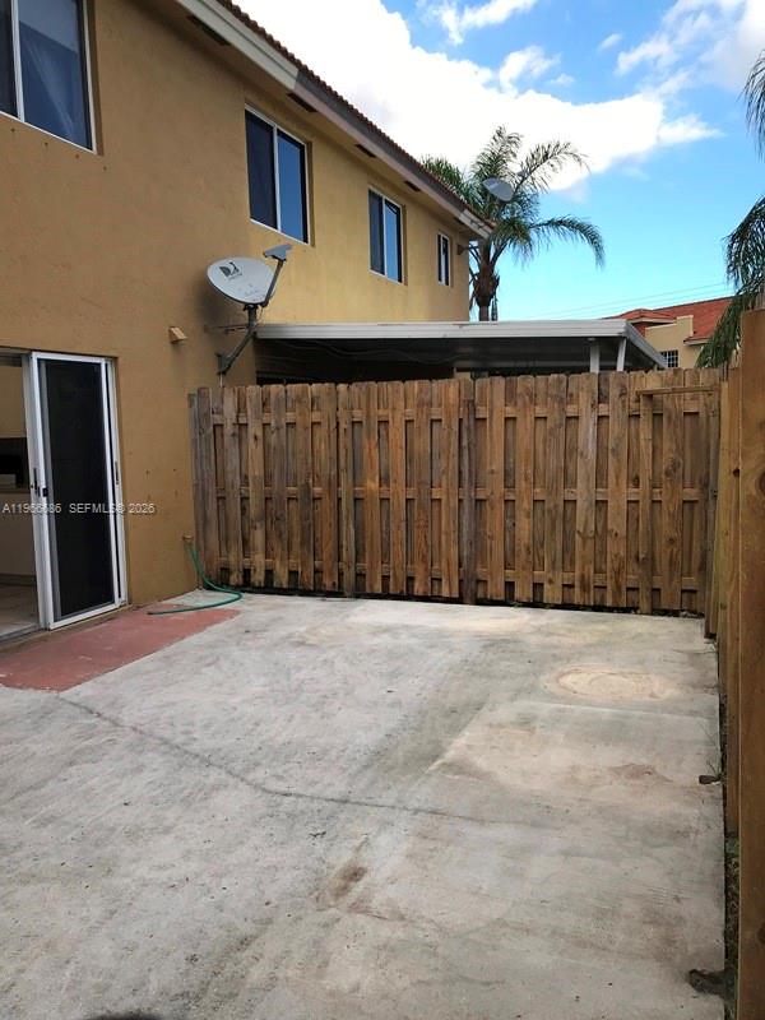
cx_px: 382
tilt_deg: -6.1
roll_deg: +2.0
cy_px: 510
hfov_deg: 49.7
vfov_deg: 63.4
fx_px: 825
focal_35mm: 28
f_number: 1.8
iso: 20
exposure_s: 1/785
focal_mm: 3.99
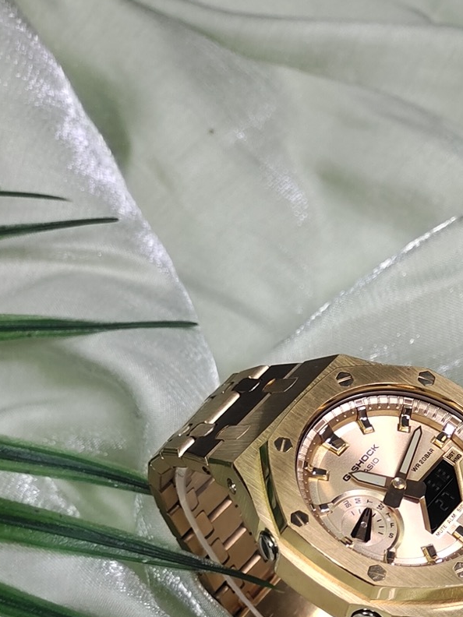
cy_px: 528
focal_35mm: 101
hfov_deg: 14.6
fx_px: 1801
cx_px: 372
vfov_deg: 19.2
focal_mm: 7.55
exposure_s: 1/128
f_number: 2.08
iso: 50
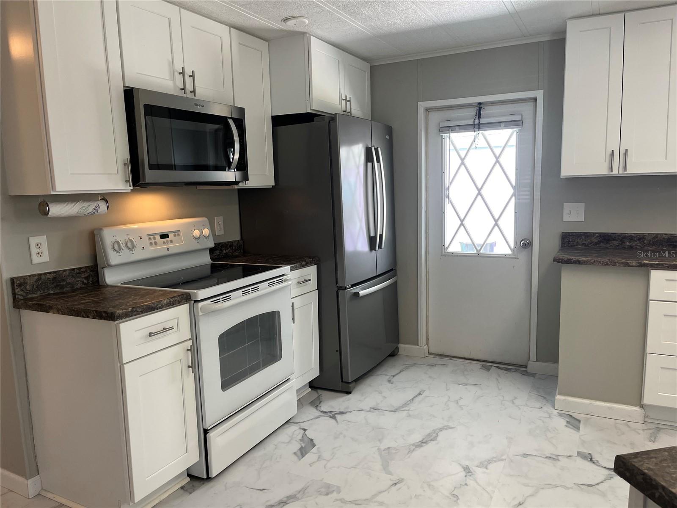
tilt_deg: -8.3
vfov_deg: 53.1
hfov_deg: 67.3
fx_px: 508
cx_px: 338
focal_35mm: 26
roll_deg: +1.3
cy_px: 254
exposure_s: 1/120
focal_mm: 5.1
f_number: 1.6
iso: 125
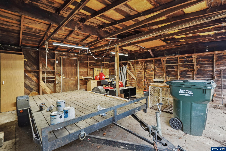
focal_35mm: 16
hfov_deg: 96.7
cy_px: 76
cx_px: 113
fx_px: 100
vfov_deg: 73.7
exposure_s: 1/5
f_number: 8
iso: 400
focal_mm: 16
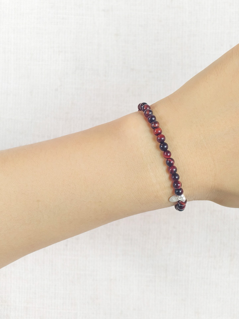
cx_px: 120
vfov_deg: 23.0
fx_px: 782
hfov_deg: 17.4
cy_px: 160
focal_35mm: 85
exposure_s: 1/50
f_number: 16
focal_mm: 22.48
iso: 509
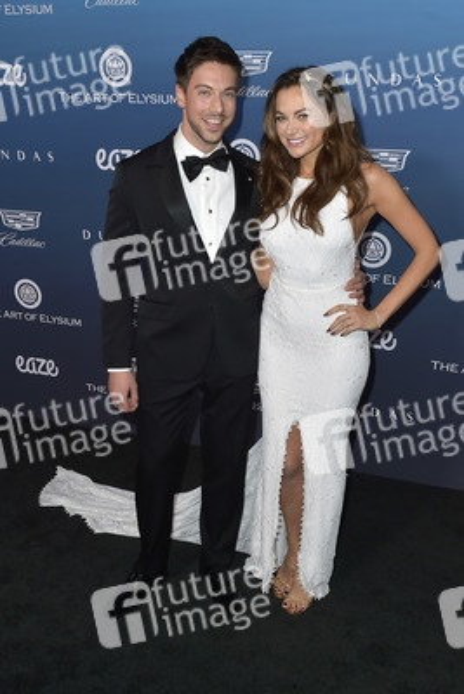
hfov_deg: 42.4
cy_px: 347
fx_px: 599
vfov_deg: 60.3
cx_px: 232
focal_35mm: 31
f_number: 5.6
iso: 250
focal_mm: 31
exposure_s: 1/250
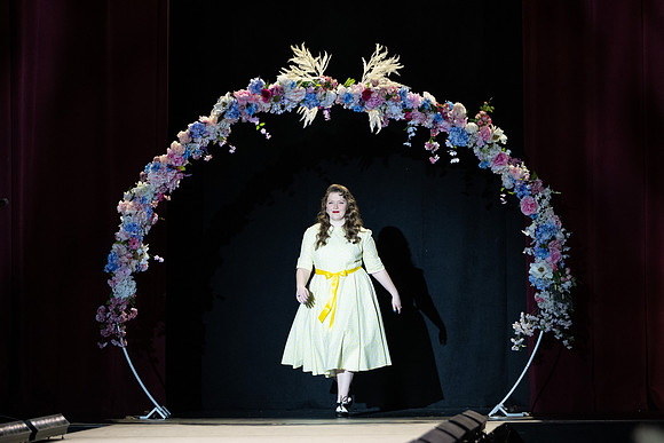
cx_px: 334
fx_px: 3177
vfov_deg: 8.0
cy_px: 175
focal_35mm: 172
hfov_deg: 11.9
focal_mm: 120
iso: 1600
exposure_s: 1/500
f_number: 3.2
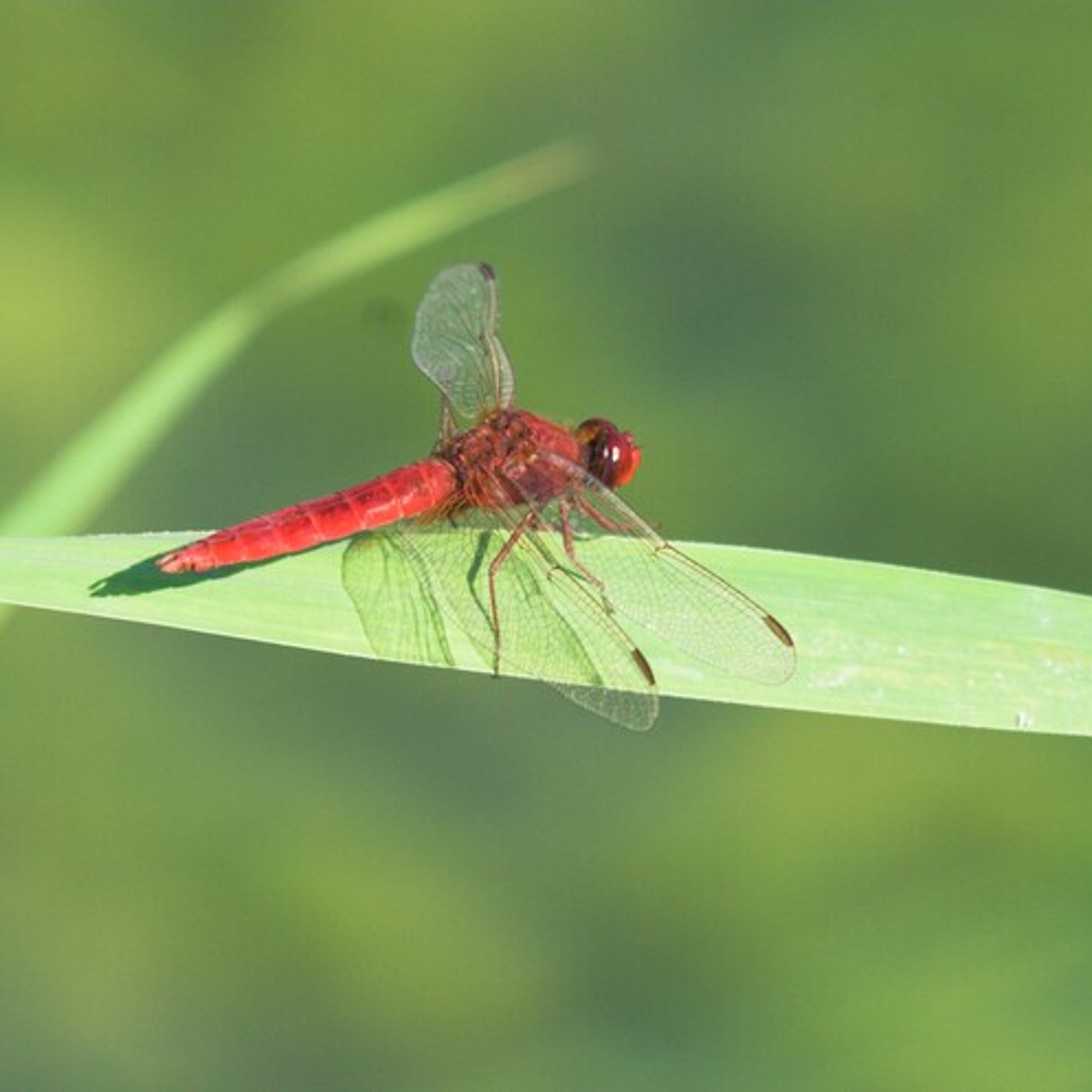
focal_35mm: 577
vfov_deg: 3.0
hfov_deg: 3.0
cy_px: 546
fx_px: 20593
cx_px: 466
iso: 200
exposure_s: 1/640
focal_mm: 300
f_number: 10
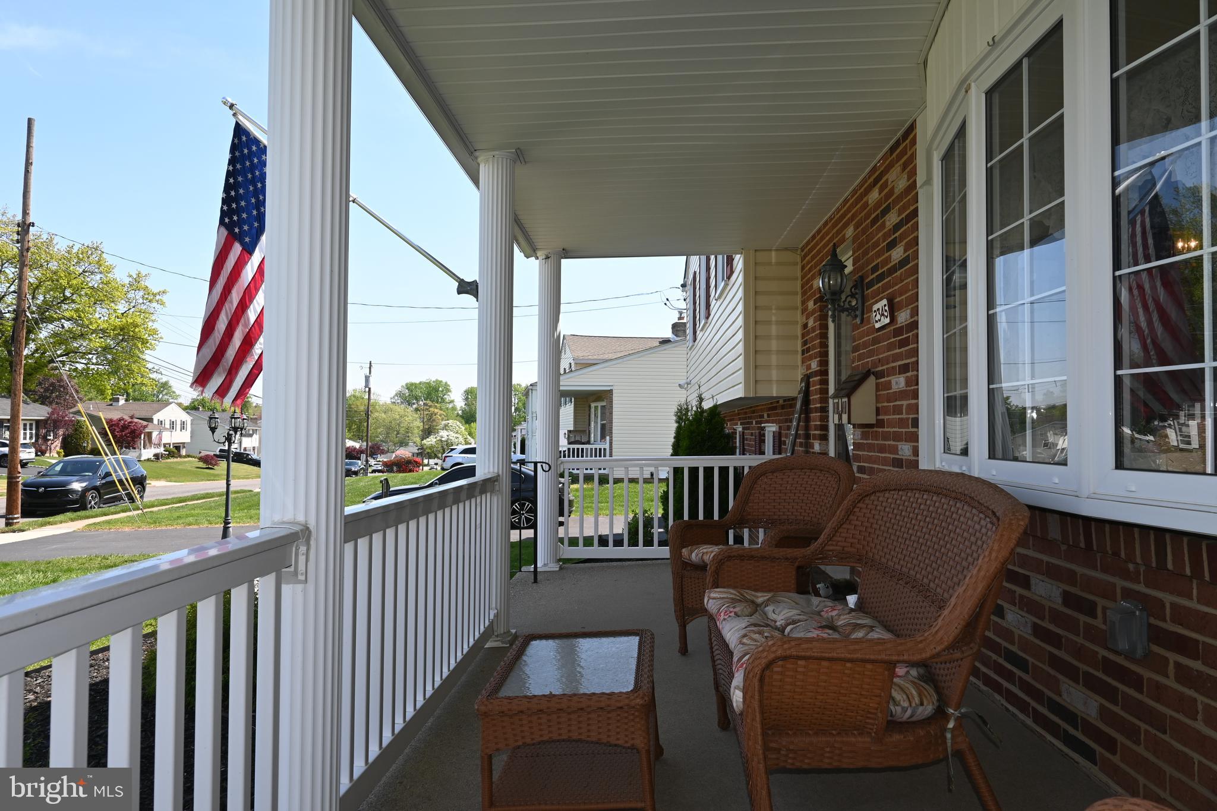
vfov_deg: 53.1
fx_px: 811
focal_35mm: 24
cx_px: 608
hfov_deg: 73.7
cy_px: 406
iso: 100
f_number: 6.3
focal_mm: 16
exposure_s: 1/200
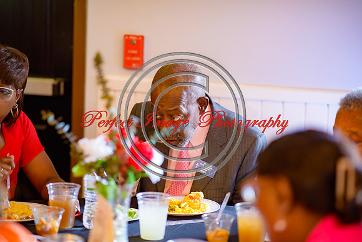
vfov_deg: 13.0
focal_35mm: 105
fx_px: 1056
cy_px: 121
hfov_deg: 19.5
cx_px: 181
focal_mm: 105
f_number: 1.8
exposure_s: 1/100
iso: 360
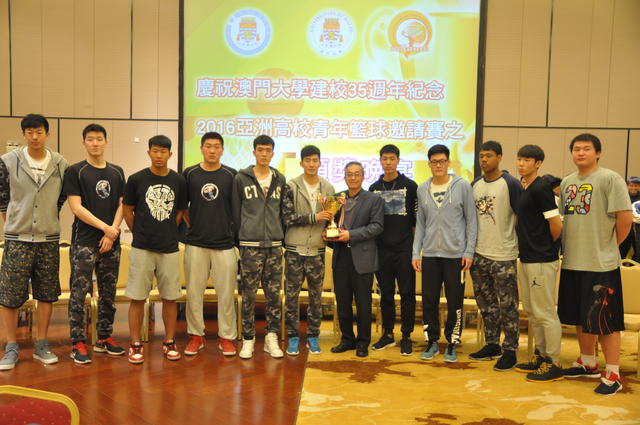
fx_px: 639
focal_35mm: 36
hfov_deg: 53.2
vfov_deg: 36.8
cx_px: 320
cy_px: 212
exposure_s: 1/60
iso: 1000
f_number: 3
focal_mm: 24
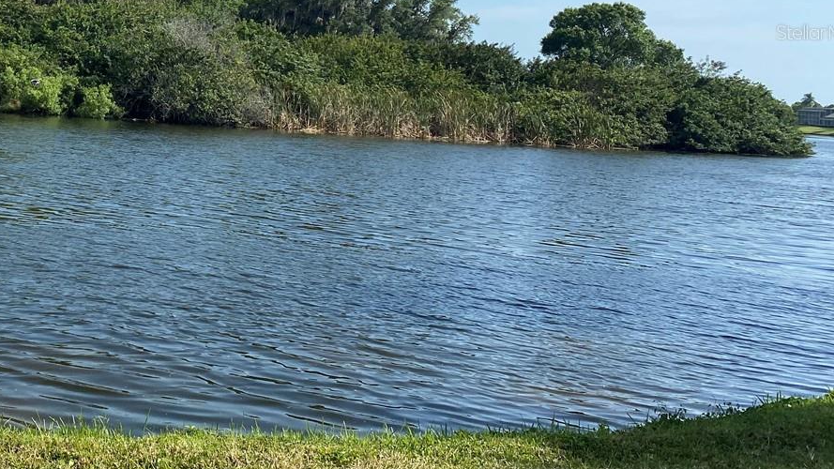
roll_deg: -4.5
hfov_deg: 38.3
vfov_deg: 22.8
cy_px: 32
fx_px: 1128
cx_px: 114
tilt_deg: +3.7
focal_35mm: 51
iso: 32
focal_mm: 4.25
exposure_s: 1/3215
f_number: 1.8
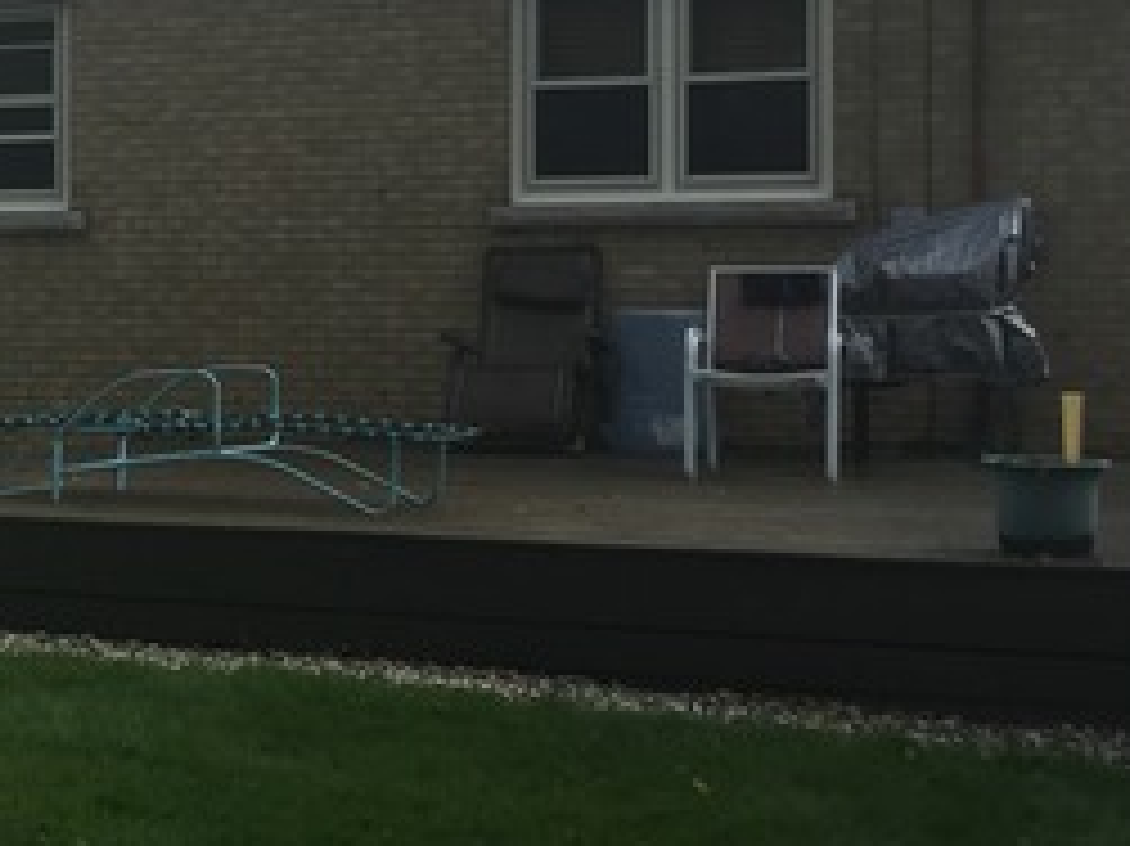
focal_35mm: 74
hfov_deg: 24.6
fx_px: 2414
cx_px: -99
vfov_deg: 19.8
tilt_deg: +0.2
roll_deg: -0.4
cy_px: 279
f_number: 2.2
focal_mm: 4.15
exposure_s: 1/1464
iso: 32
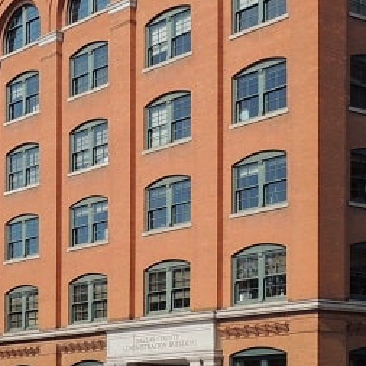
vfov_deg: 19.8
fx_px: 1029
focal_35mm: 86
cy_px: 35
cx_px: 142
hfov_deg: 20.1
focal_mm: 4.3
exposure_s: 1/640
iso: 100
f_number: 3
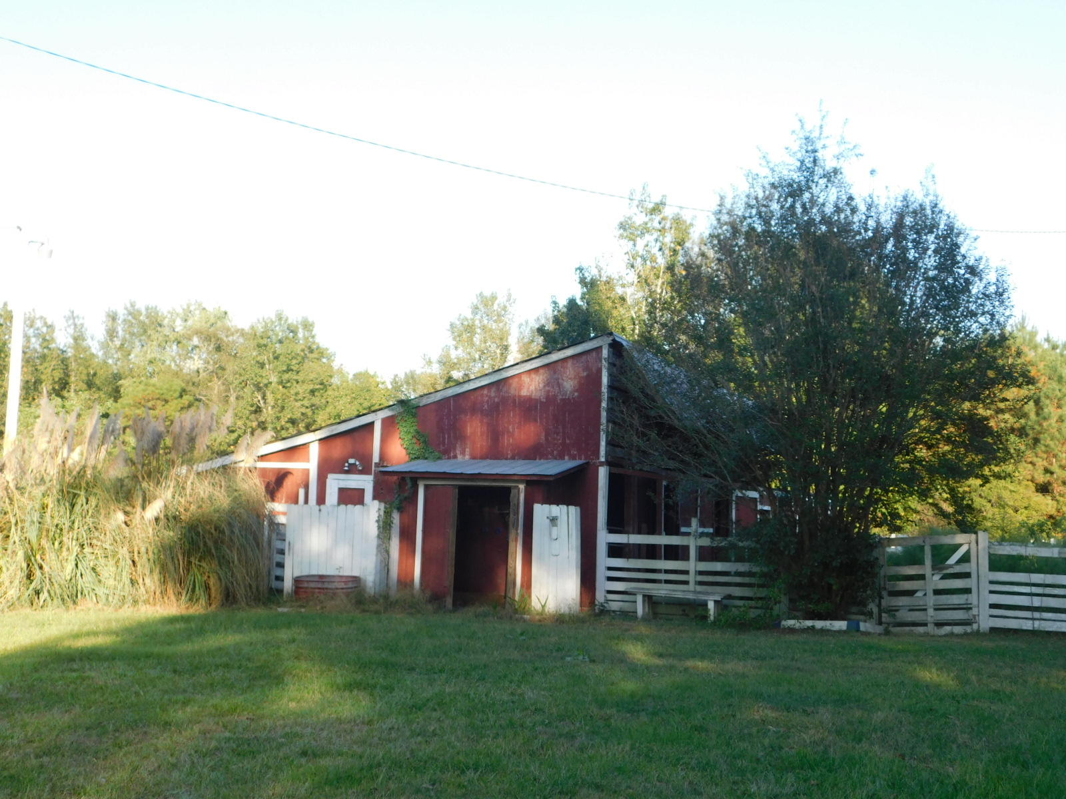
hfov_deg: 42.1
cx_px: 533
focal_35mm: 45
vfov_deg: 32.2
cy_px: 400
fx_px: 1386
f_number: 3.7
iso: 125
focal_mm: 8
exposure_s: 1/200
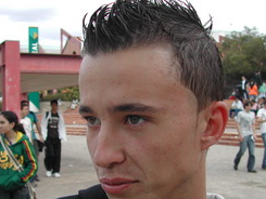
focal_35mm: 59
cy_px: 120
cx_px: 122
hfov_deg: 32.7
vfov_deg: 24.8
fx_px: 454
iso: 100
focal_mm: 8
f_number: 2.8
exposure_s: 1/495
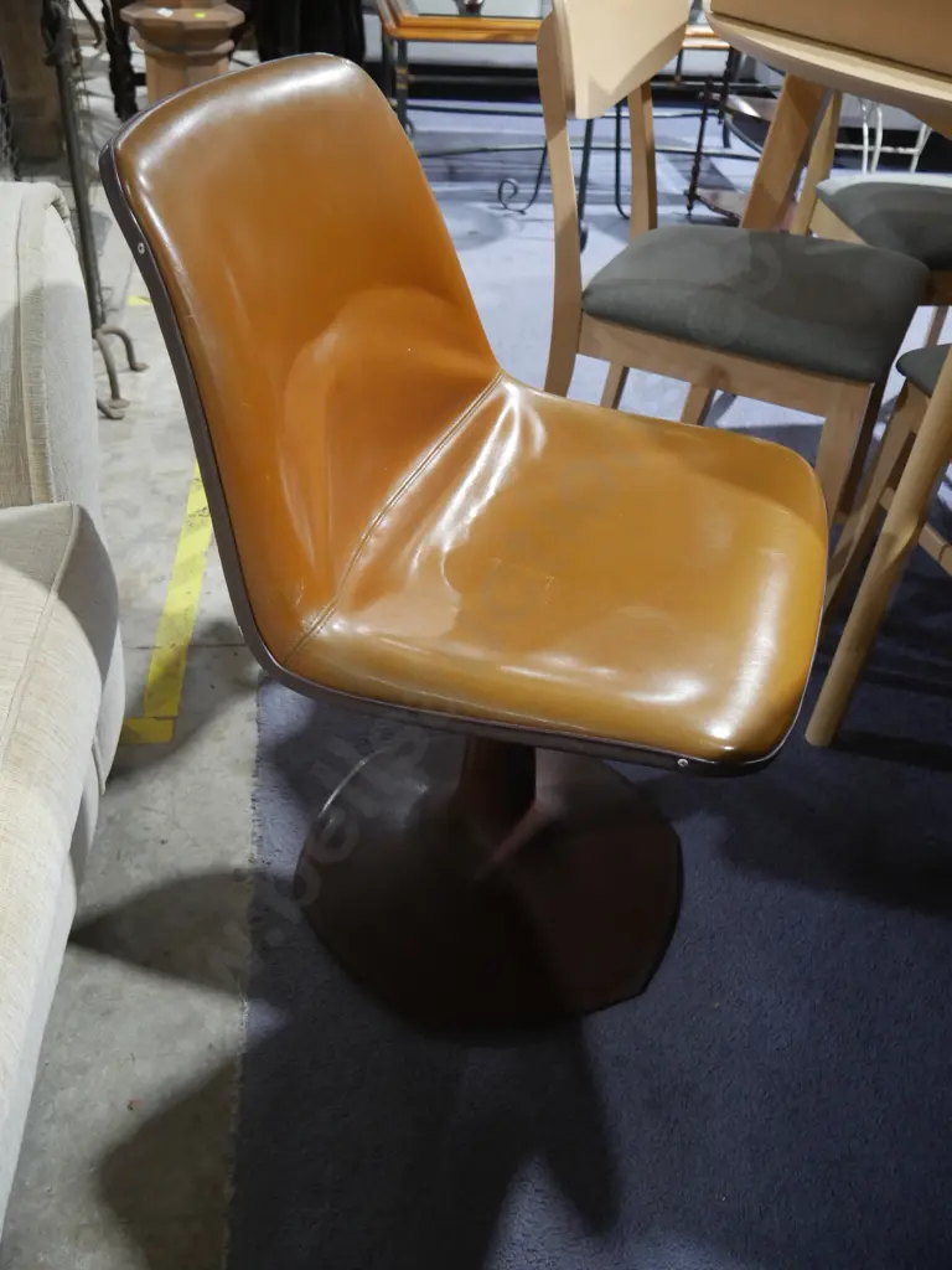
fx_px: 1027
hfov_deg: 49.7
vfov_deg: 63.4
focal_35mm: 28
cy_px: 635
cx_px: 476
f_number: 3.5
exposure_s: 1/60
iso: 1000
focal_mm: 14
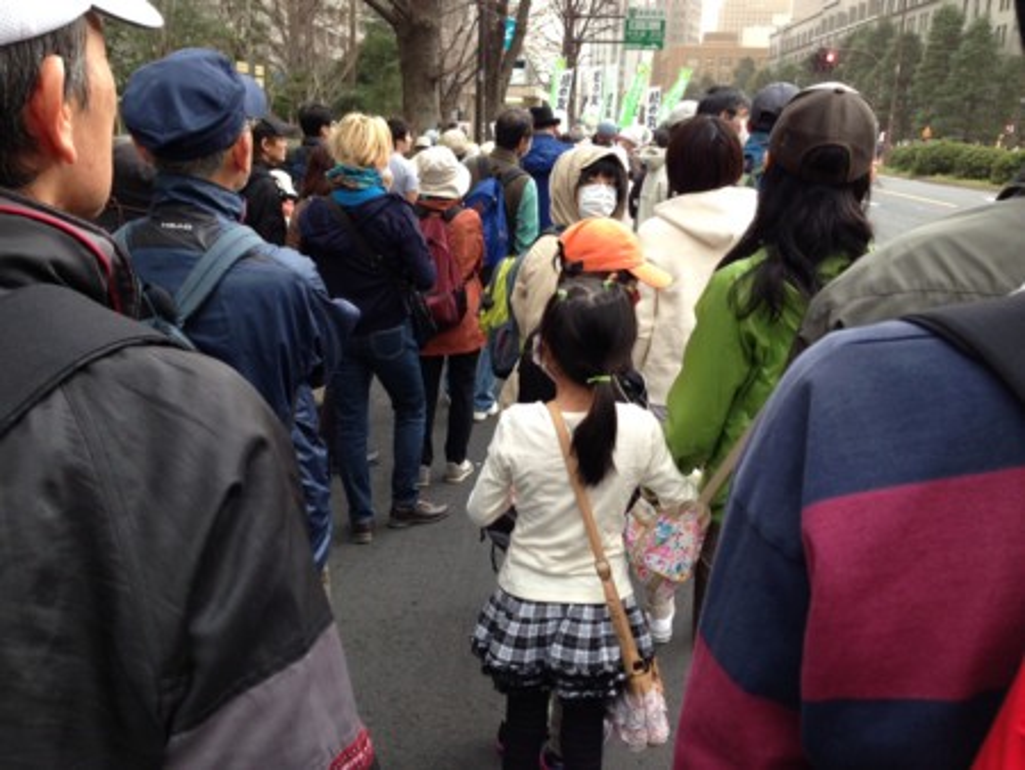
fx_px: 978
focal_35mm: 33
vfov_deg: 43.0
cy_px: 385
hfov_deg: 55.3
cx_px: 512
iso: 100
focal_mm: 4.13
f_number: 2.4
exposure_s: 1/120
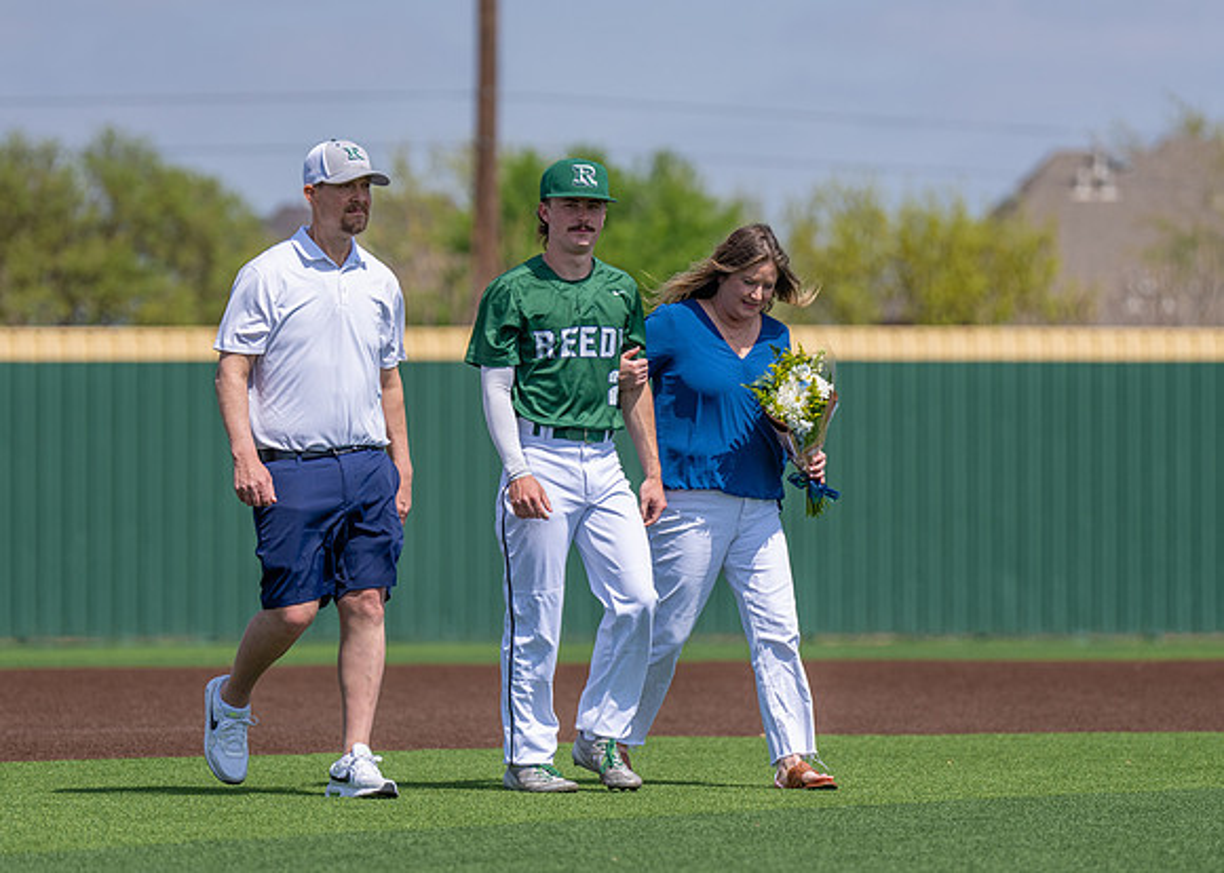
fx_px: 7554
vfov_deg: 6.6
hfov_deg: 9.3
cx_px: 613
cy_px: 462
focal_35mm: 217
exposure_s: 1/3200
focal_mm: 152
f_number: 2.8
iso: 100
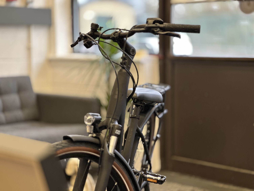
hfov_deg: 25.3
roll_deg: +0.5
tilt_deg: -5.3
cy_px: 96
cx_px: 127
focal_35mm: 77
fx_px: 565
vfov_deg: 19.1
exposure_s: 1/33
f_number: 2.8
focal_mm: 9
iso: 320
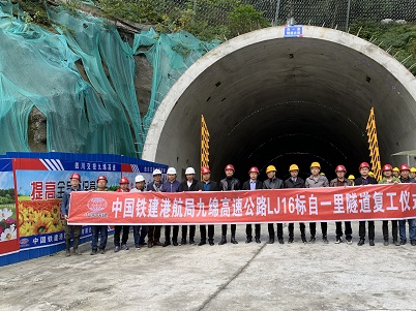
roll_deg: -1.6
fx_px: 396
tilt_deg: +7.4
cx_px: 257
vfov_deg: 42.8
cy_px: 172
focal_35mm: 33
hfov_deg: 54.8
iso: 25
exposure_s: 1/315
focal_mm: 4.25
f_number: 1.8
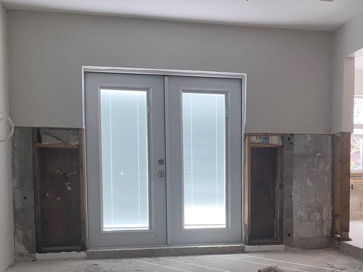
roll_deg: -0.7
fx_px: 514
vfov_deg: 29.1
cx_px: 251
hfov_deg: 38.3
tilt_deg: -4.3
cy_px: 210
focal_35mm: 49
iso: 32
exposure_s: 1/185
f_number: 1.8
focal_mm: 4.25
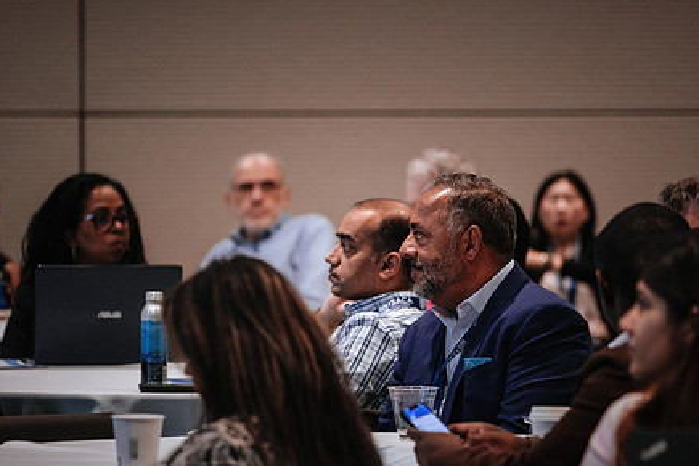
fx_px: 5436
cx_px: 373
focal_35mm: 280
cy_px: 303
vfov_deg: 4.9
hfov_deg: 7.4
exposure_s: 1/100
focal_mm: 140
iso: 800
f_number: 2.8
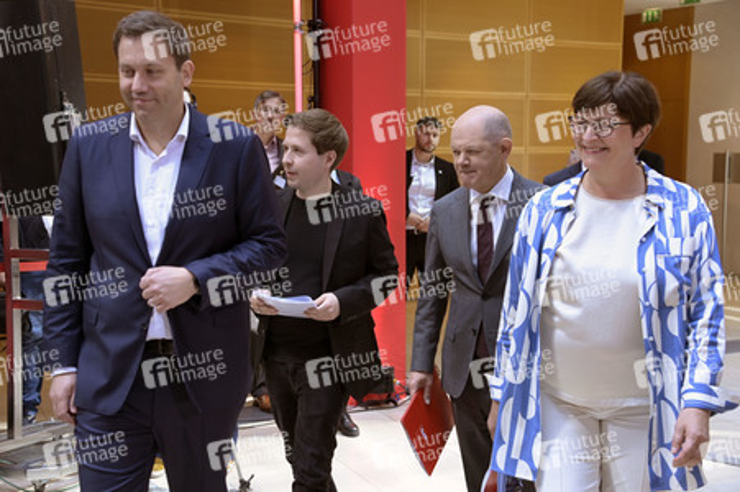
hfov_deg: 34.5
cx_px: 370
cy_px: 246
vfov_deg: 23.3
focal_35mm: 58
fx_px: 1191
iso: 1600
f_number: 5
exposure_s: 1/500
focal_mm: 58
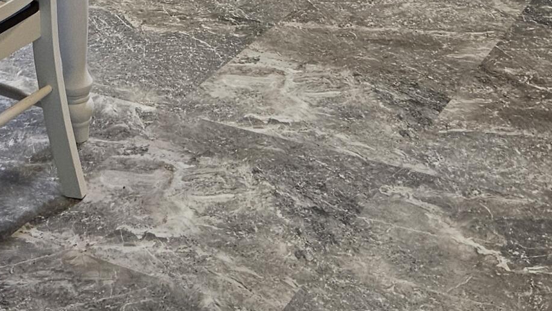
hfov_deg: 25.7
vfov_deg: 13.5
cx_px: 166
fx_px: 1200
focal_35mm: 82
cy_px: -215
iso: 160
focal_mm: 5.4
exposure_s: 1/120
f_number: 1.8
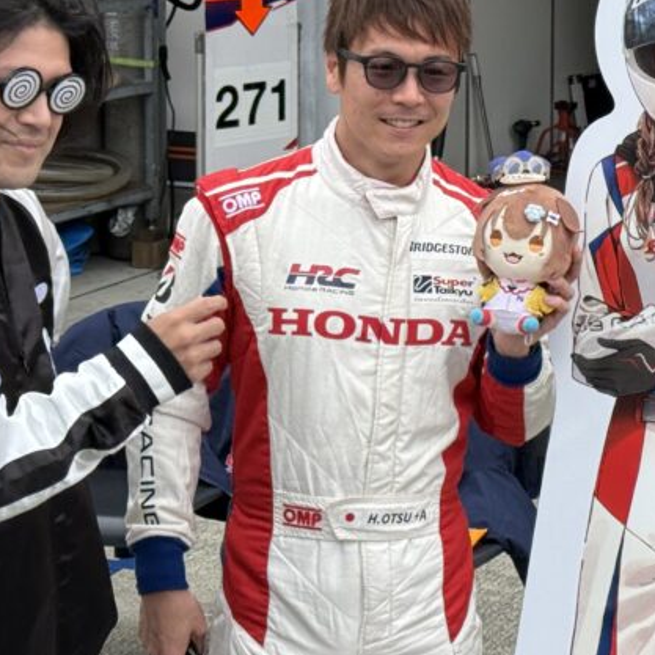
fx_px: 2548
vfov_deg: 14.5
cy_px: 49
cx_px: 551
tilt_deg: -7.5
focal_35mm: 119
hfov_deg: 14.5
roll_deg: -0.1
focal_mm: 6.76
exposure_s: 1/1838
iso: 80
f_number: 1.78
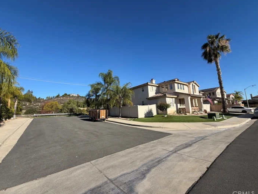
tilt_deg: +8.5
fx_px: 112
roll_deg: +3.7
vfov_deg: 81.7
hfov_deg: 98.2
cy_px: 94
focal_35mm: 15
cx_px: 128
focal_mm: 2.22
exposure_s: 1/770
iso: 20
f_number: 2.2
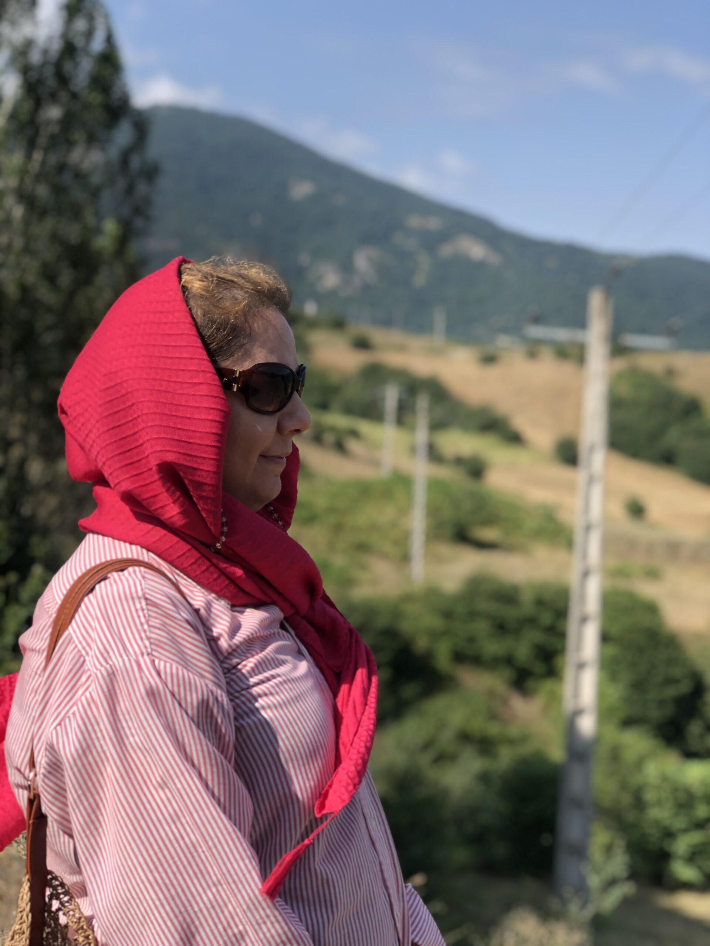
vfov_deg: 33.8
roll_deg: +0.3
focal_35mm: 57
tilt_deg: -3.4
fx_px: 1559
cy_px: 473
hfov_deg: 25.7
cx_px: 355
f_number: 2.8
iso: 20
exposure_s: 1/453
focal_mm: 6.6
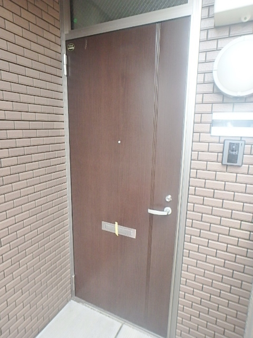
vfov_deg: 79.0
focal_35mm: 21
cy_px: 169
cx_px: 126
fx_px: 205
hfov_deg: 63.4
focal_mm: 3.7
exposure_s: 1/30
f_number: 3.5
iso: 200
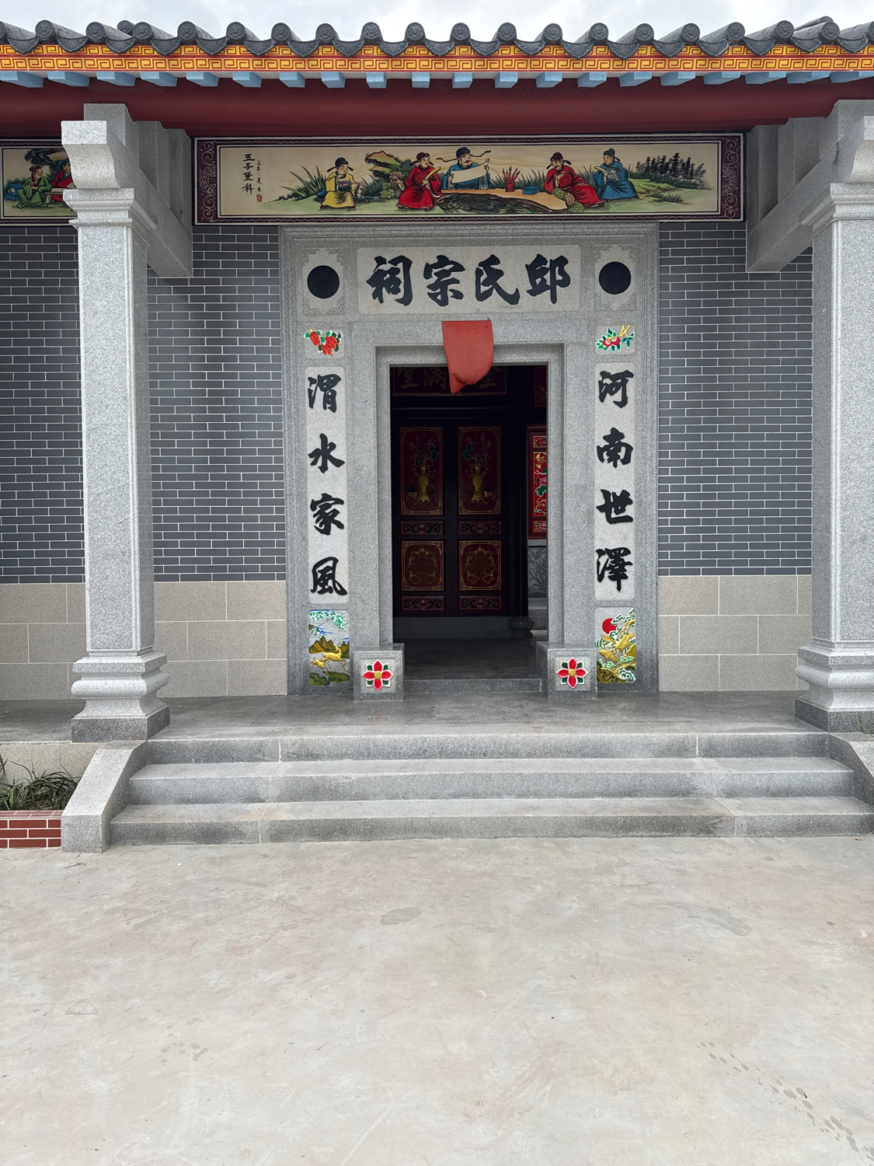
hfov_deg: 56.8
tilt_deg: +0.7
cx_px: 437
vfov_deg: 71.6
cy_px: 583
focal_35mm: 24
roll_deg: -1.1
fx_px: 808
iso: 80
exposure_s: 1/2703
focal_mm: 6.76
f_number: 1.78
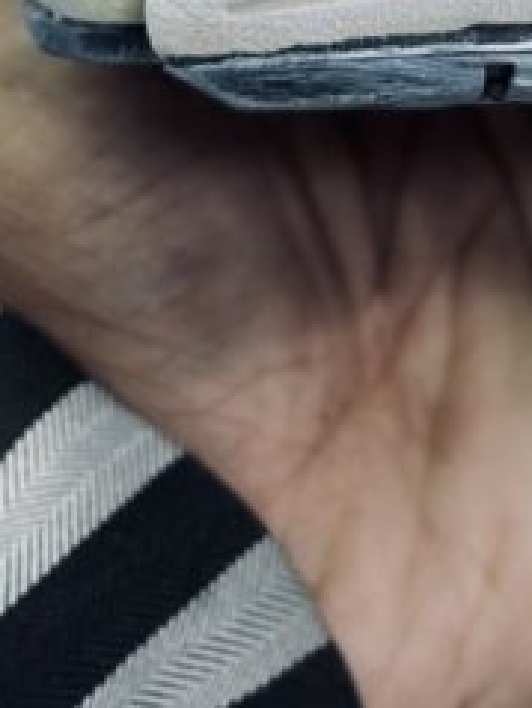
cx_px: 514
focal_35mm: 188
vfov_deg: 9.9
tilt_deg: -57.3
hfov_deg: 7.9
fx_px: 3846
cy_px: -614
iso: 80
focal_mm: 6.86
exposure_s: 1/100
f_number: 1.78
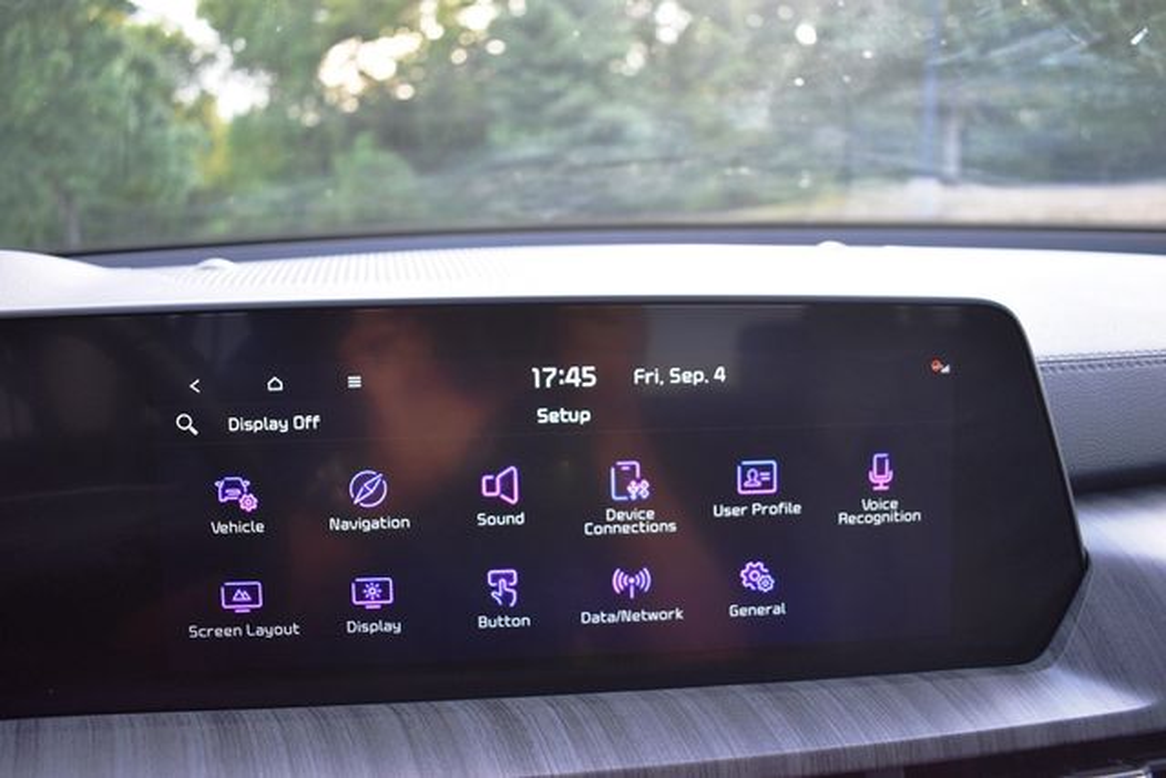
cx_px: 583
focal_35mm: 30
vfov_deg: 43.6
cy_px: 389
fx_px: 972
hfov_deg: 61.9
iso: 800
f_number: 3.8
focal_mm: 20
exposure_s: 1/250
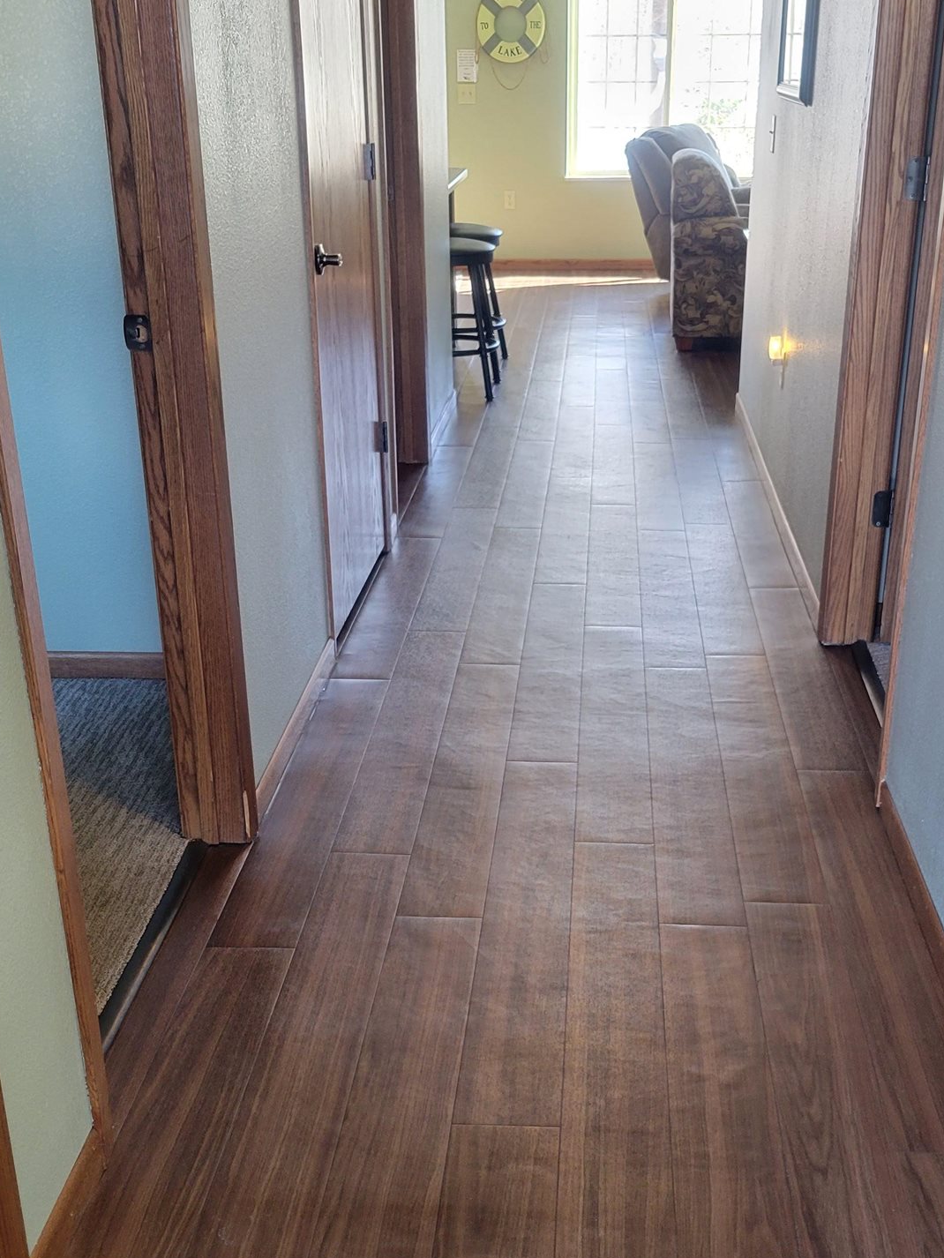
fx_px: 1527
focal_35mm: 42
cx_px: 536
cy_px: 734
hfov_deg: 34.3
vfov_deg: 44.6
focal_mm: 5.4
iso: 160
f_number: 1.8
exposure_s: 1/40
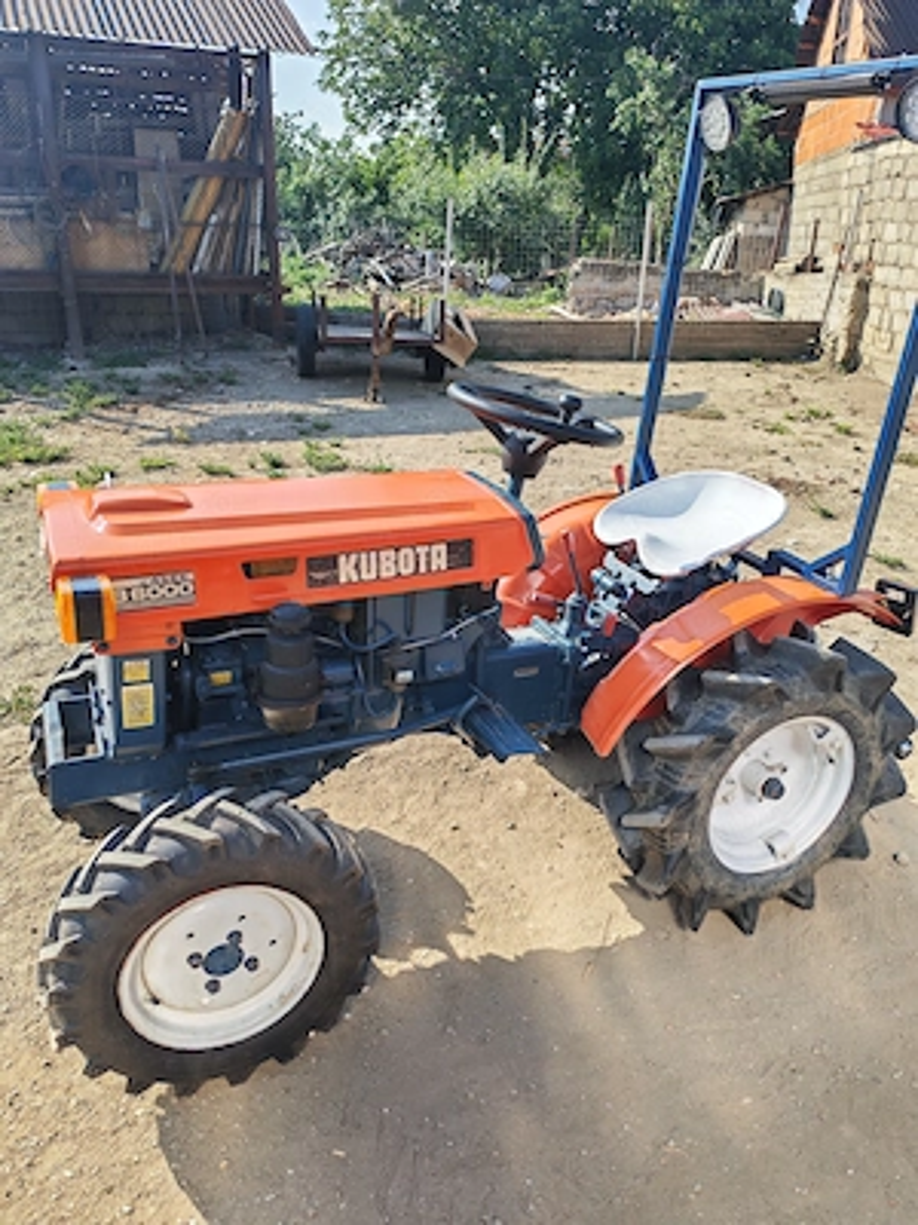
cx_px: 459
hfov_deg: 51.4
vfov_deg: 65.3
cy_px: 612
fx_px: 955
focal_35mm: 27
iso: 50
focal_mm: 6.12
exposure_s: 1/620
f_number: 1.9
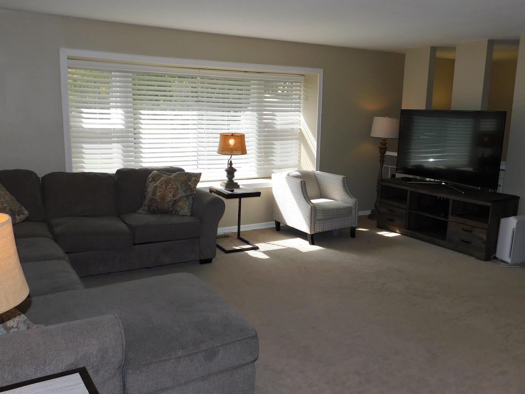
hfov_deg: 60.0
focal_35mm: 30
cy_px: 197
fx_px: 455
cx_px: 262
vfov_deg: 46.8
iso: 125
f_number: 3.2
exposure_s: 1/320
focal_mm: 5.3
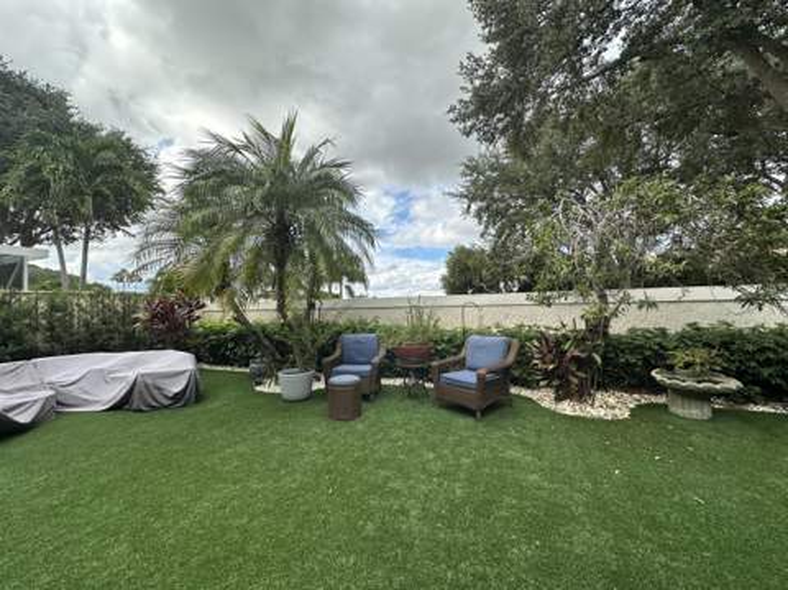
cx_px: 394
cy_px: 295
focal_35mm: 14
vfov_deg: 85.6
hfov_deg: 102.1
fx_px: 318
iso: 40
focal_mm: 2.22
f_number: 2.2
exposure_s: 1/1014
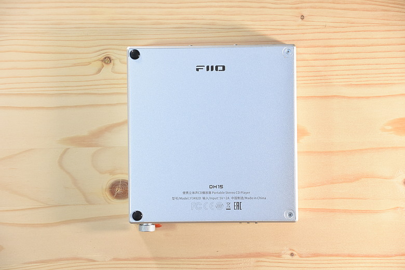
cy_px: 135
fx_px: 1266
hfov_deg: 18.2
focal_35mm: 112
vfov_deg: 12.2
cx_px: 202
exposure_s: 1/100
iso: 1250
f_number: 5.6
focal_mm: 75
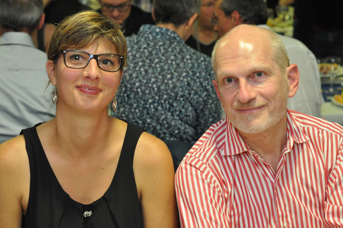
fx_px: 714
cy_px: 114
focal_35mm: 75
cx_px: 172
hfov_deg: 27.0
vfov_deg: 18.1
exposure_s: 1/60
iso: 1600
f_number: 4
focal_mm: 50
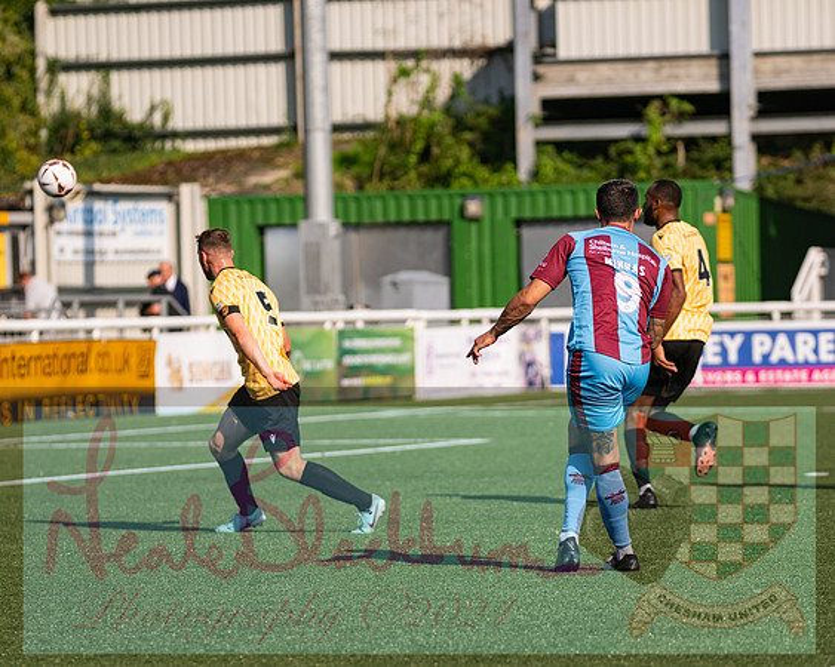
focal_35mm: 226
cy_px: 327
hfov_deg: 8.6
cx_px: 393
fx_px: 5575
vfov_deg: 6.9
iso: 200
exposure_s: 1/4000
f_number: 2.8
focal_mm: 160
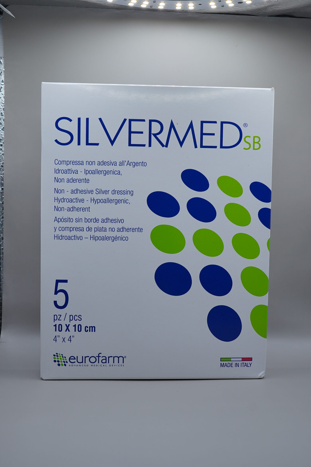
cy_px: 234
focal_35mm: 36
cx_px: 156
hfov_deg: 36.9
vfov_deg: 53.1
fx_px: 466
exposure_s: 1/100
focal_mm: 24
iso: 160
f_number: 6.3
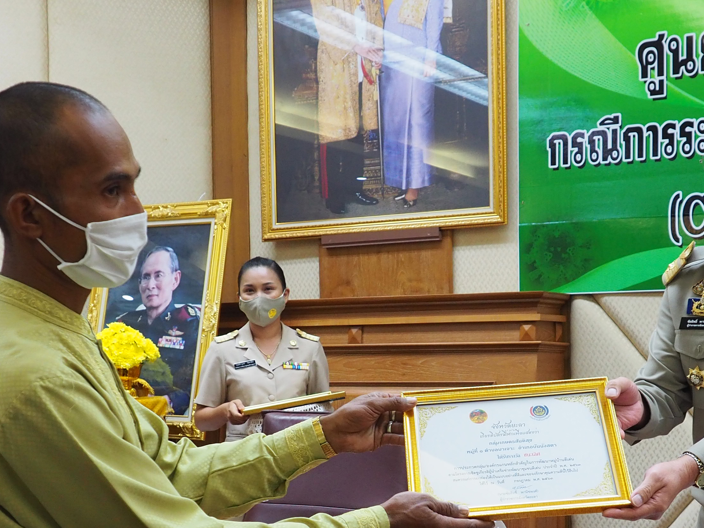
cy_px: 378
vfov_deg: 28.8
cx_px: 505
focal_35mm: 50
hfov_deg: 37.5
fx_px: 1017
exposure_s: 1/60
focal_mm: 13
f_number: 3.7
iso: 800
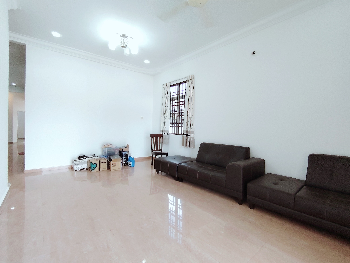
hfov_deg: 94.5
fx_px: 162
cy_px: 132
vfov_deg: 78.1
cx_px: 175
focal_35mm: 16
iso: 241
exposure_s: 1/50
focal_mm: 1.42
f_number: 2.2
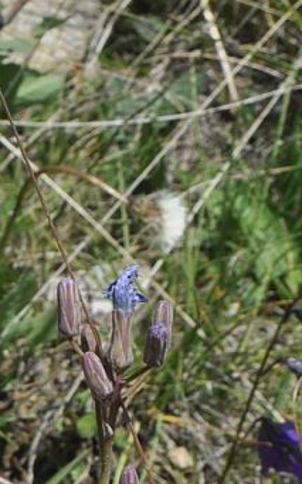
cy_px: 866
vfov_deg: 7.8
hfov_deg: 4.9
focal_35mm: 262
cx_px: -274
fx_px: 3451
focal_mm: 45
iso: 200
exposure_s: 1/200
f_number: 14
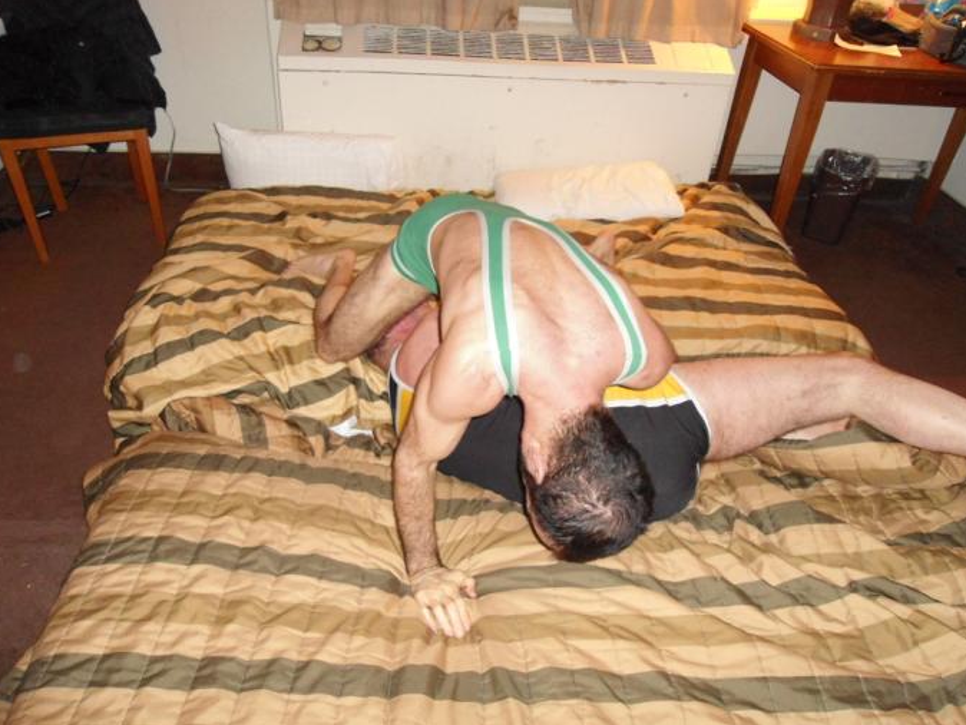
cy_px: 372
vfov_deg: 51.4
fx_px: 754
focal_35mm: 27
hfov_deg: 65.3
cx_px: 492
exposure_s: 1/30
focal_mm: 4.7
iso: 400
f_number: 2.8
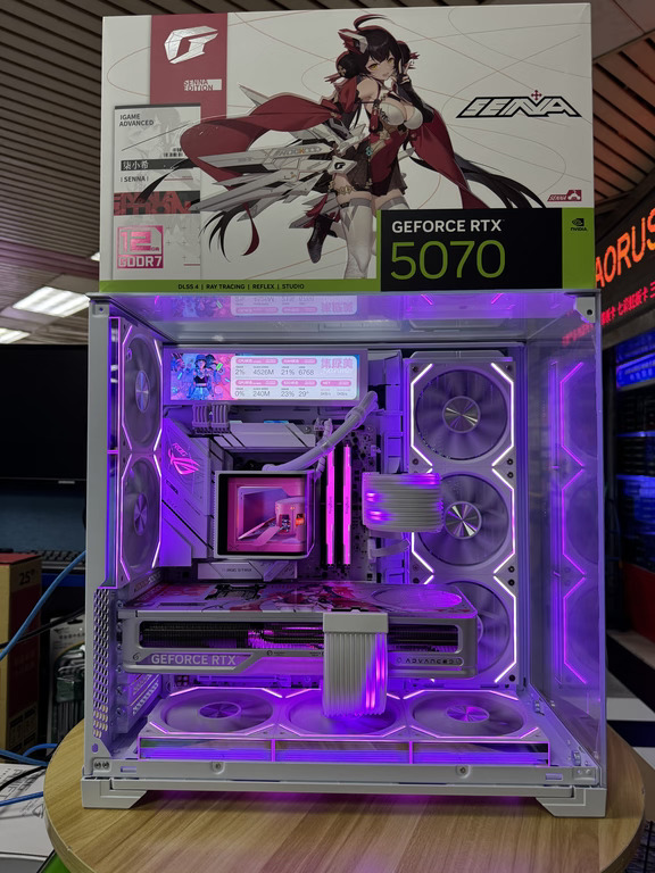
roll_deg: -1.2
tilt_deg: +1.7
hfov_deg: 56.8
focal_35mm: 24
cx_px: 328
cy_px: 436
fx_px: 606
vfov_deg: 71.6
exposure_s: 1/100
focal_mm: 6.76
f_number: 1.78
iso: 200
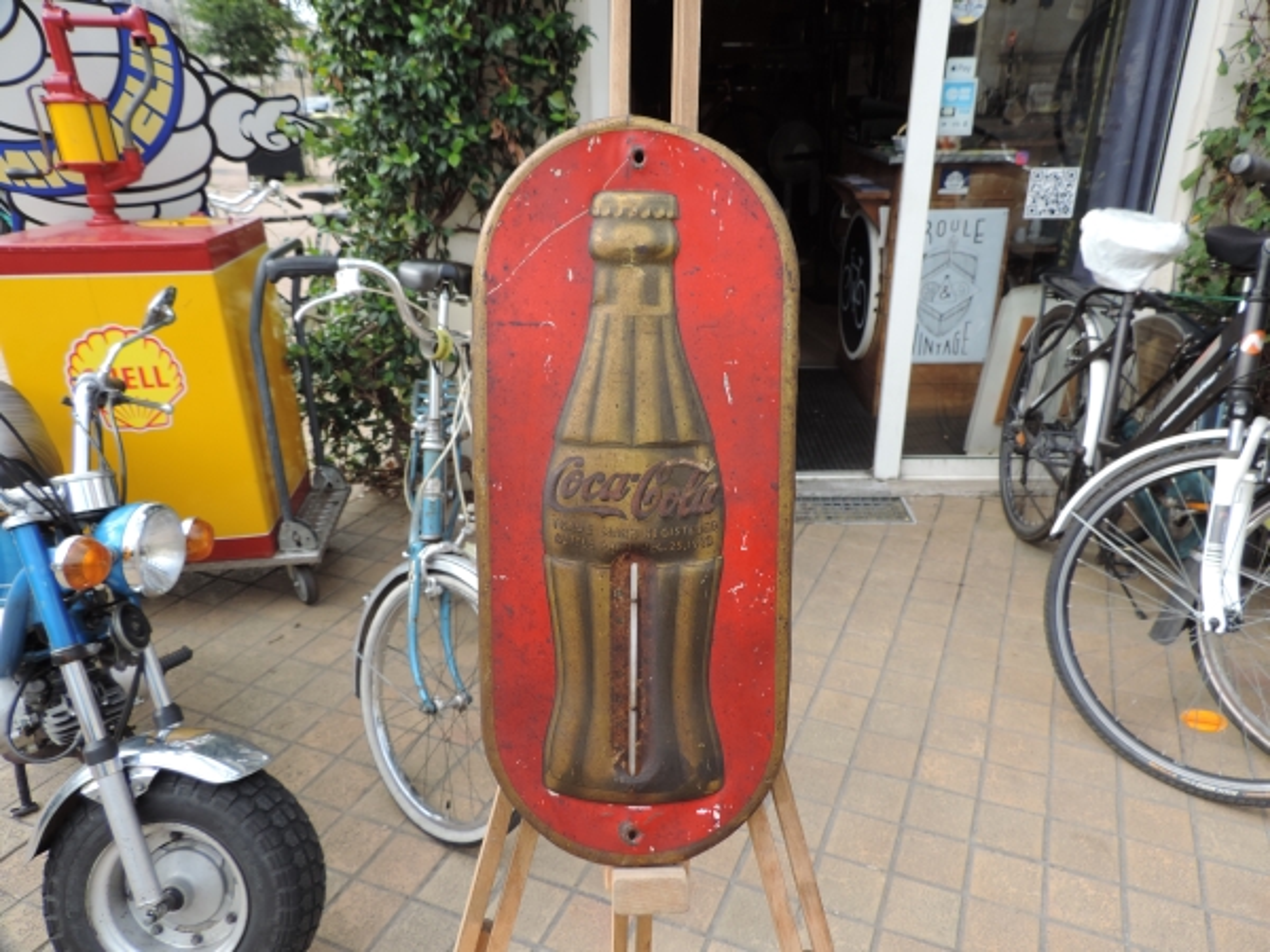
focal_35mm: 24
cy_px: 476
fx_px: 881
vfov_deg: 56.8
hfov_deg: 71.6
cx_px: 635
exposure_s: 1/250
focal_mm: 4.3
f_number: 3
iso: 80
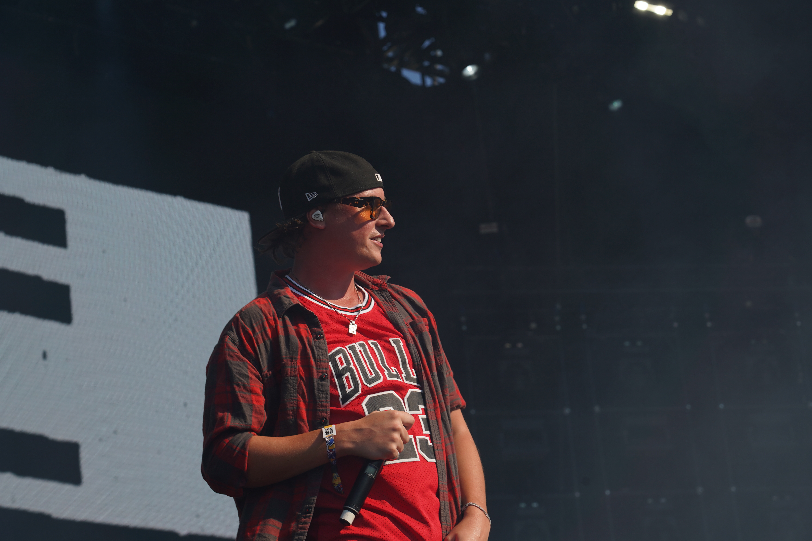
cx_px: 406
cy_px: 270
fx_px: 2368
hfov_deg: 19.5
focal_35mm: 105
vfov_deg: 13.0
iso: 100
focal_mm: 105
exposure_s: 1/500
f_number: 8
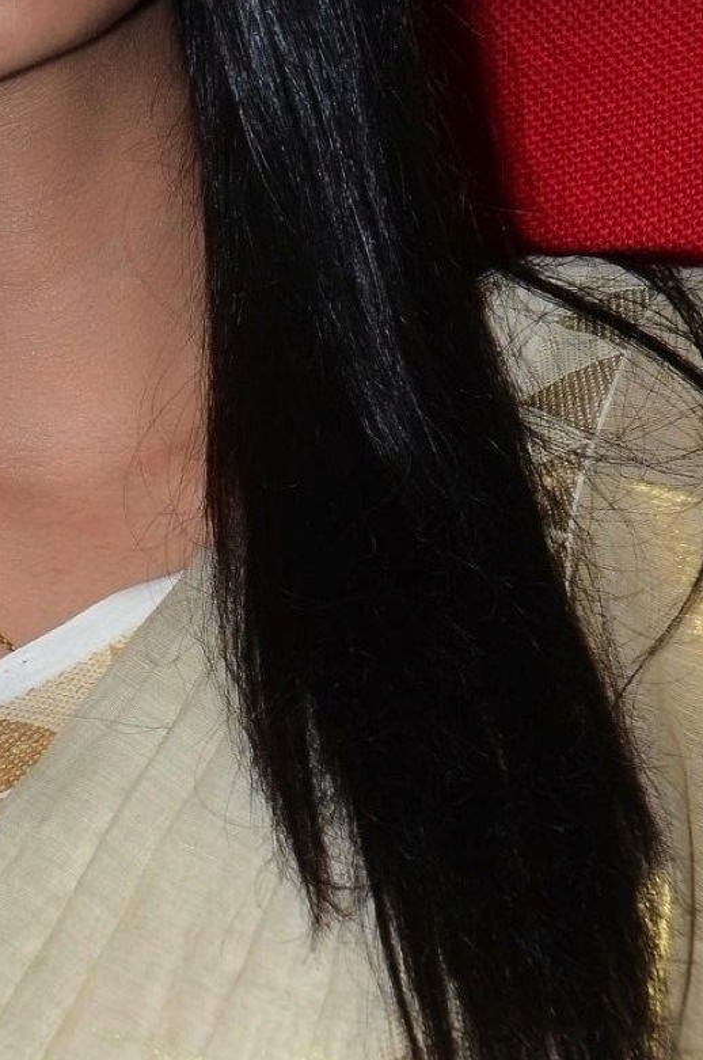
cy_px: 260
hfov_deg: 3.7
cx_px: -87
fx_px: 10733
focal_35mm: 365
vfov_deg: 5.6
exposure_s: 1/125
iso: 500
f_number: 9
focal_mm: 105
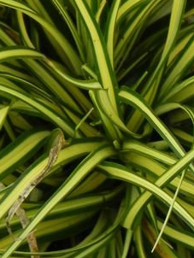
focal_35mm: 892
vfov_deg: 2.2
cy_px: 76
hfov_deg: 1.7
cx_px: 109
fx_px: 6656
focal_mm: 59.9
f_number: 5
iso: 160
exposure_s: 1/40
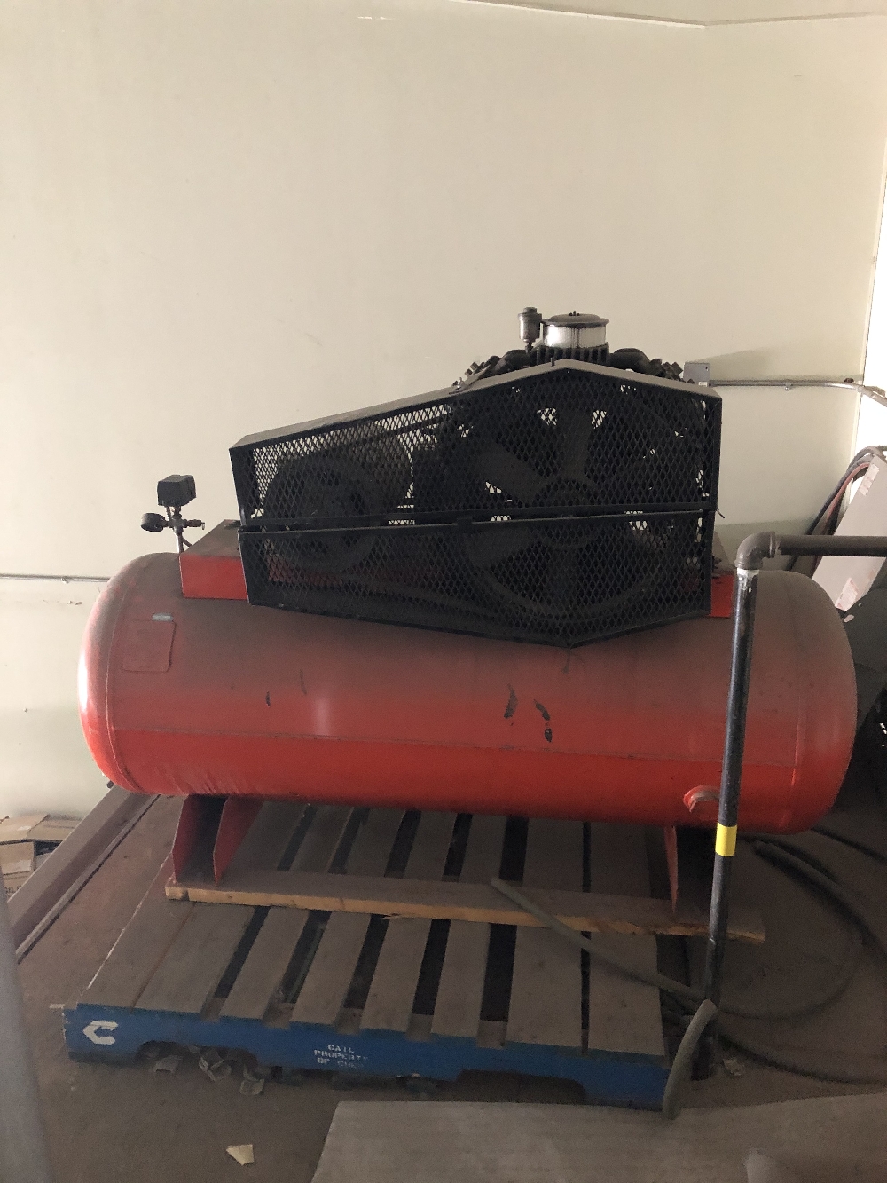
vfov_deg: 63.4
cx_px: 444
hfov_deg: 49.8
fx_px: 956
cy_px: 592
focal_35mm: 28
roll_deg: +1.1
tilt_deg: -19.2
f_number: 1.8
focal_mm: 3.99
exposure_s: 1/4
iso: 125
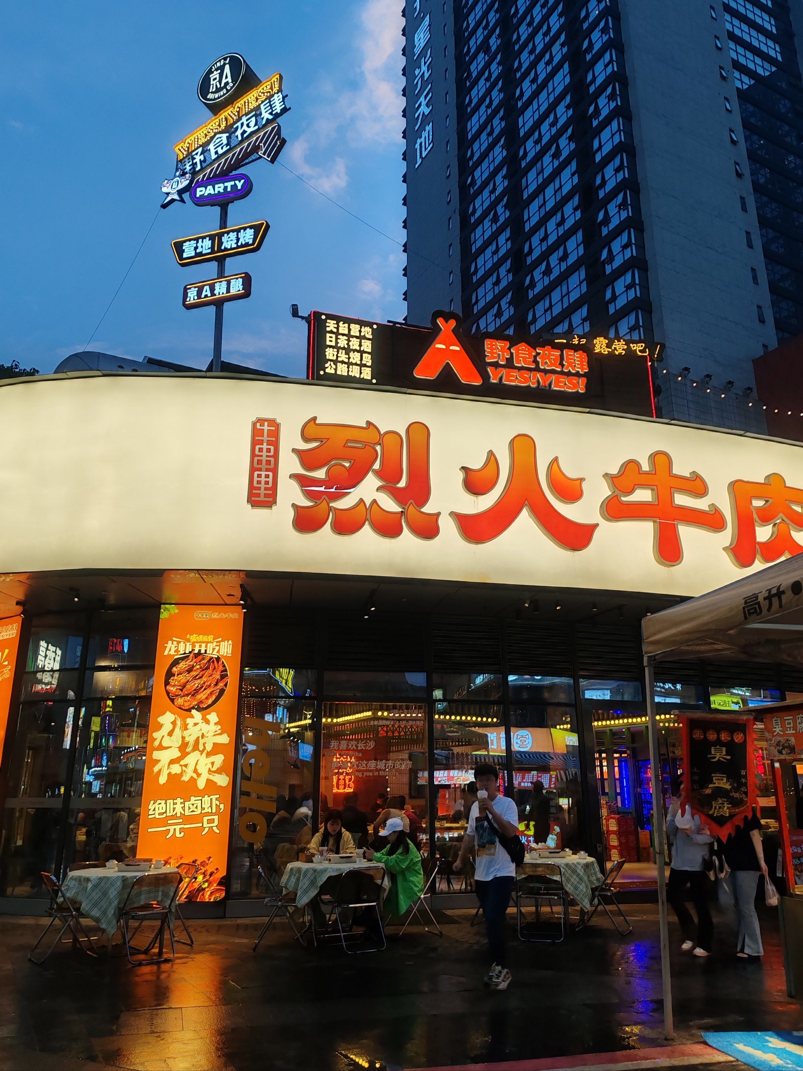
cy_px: 536
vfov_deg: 65.3
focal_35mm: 27
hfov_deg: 51.4
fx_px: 835
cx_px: 402
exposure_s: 1/100
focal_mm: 6.12
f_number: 1.9
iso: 80
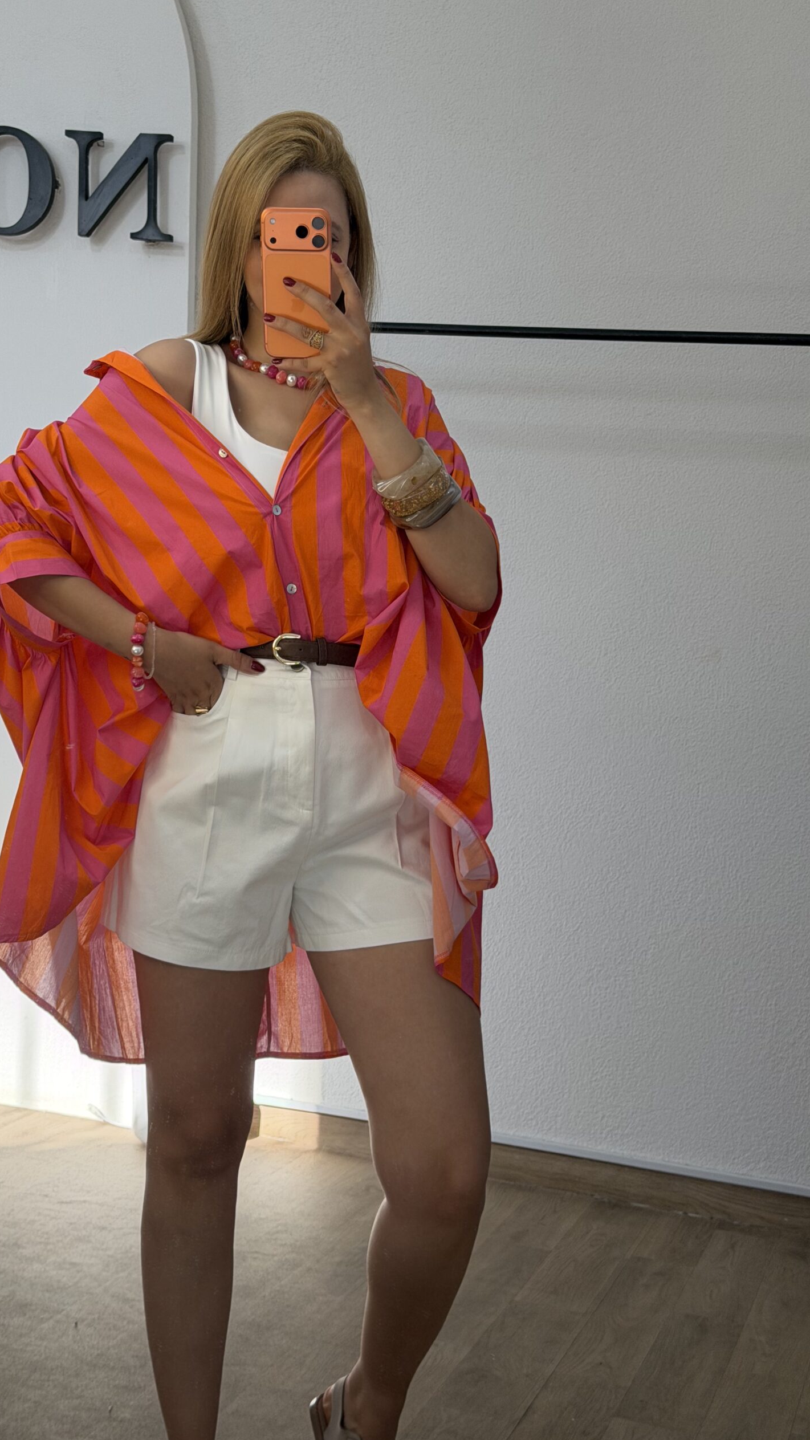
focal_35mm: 53
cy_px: 726
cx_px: 267
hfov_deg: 22.5
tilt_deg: -22.6
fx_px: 2024
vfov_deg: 39.2
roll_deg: -2.1
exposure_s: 1/363
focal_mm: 6.76
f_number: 1.78
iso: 80
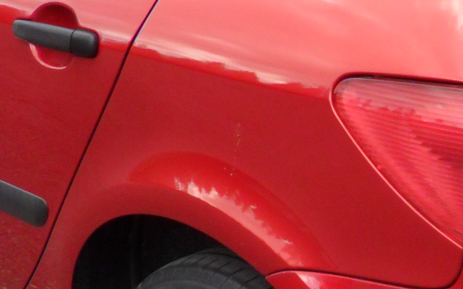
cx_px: 350
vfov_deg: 12.2
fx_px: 1350
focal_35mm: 107
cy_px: 159
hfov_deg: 19.3
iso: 80
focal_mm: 4.9
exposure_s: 1/250
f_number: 3.5
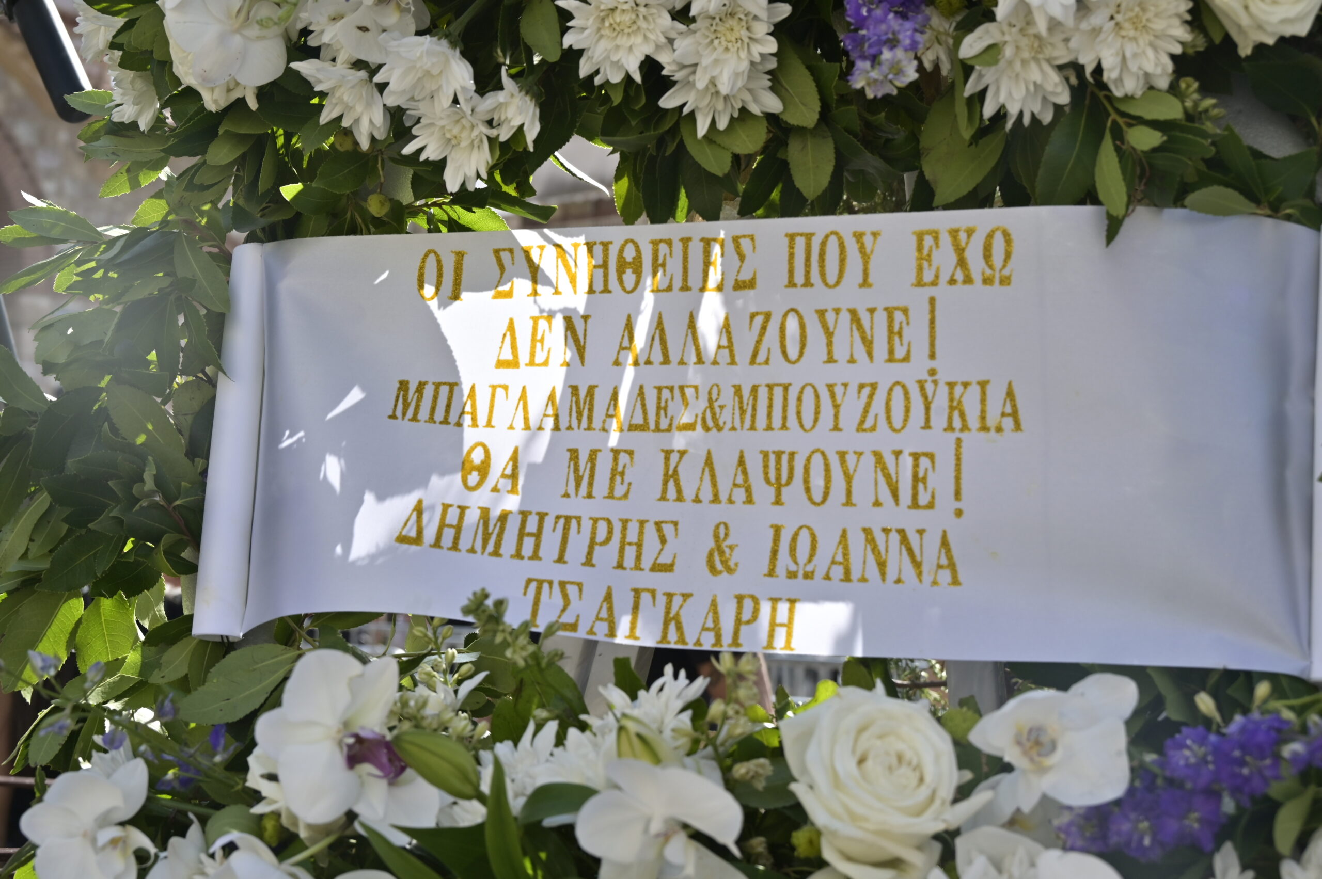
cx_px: 661
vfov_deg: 23.3
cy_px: 440
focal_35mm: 58
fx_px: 2128
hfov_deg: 34.5
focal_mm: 58
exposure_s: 1/640
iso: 400
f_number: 8
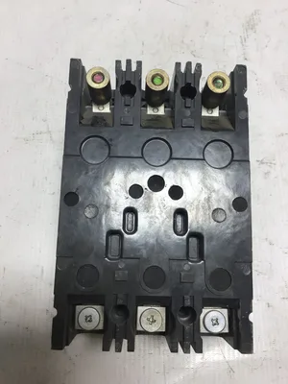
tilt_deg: -71.7
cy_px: 192
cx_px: 144
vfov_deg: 58.4
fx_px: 344
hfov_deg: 45.4
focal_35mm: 31
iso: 25
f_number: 2.4
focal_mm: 3.3
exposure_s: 1/120
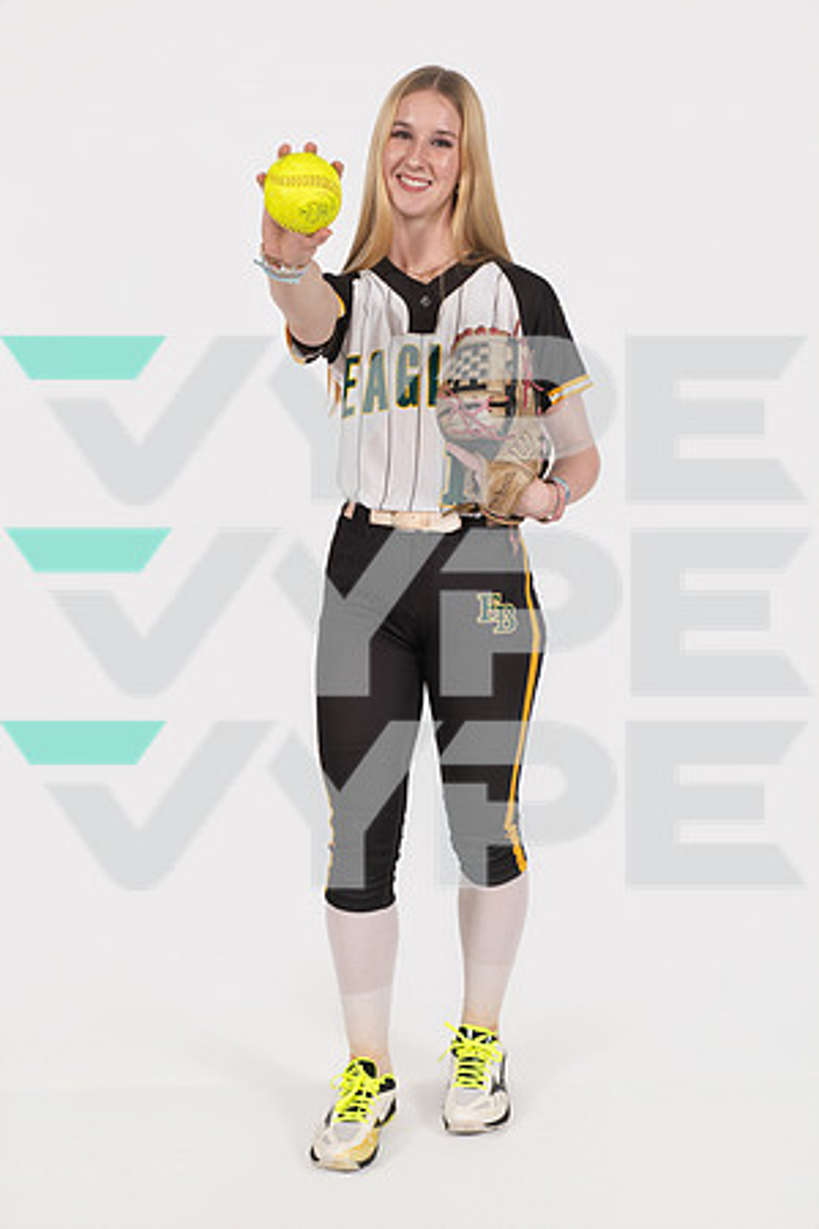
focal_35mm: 48
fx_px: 1638
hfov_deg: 28.1
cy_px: 614
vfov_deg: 41.1
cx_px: 410
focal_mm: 48
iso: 640
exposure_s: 1/320
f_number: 8
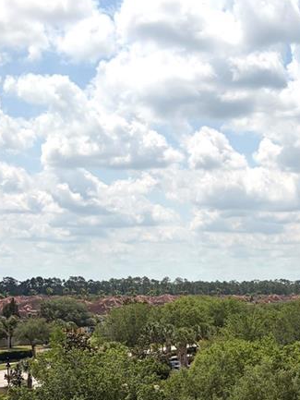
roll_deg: +0.0
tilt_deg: -6.6
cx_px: 285
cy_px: 399
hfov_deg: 19.9
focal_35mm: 72
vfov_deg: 25.7
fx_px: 832
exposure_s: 1/6993
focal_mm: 5.96
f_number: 1.6
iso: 50
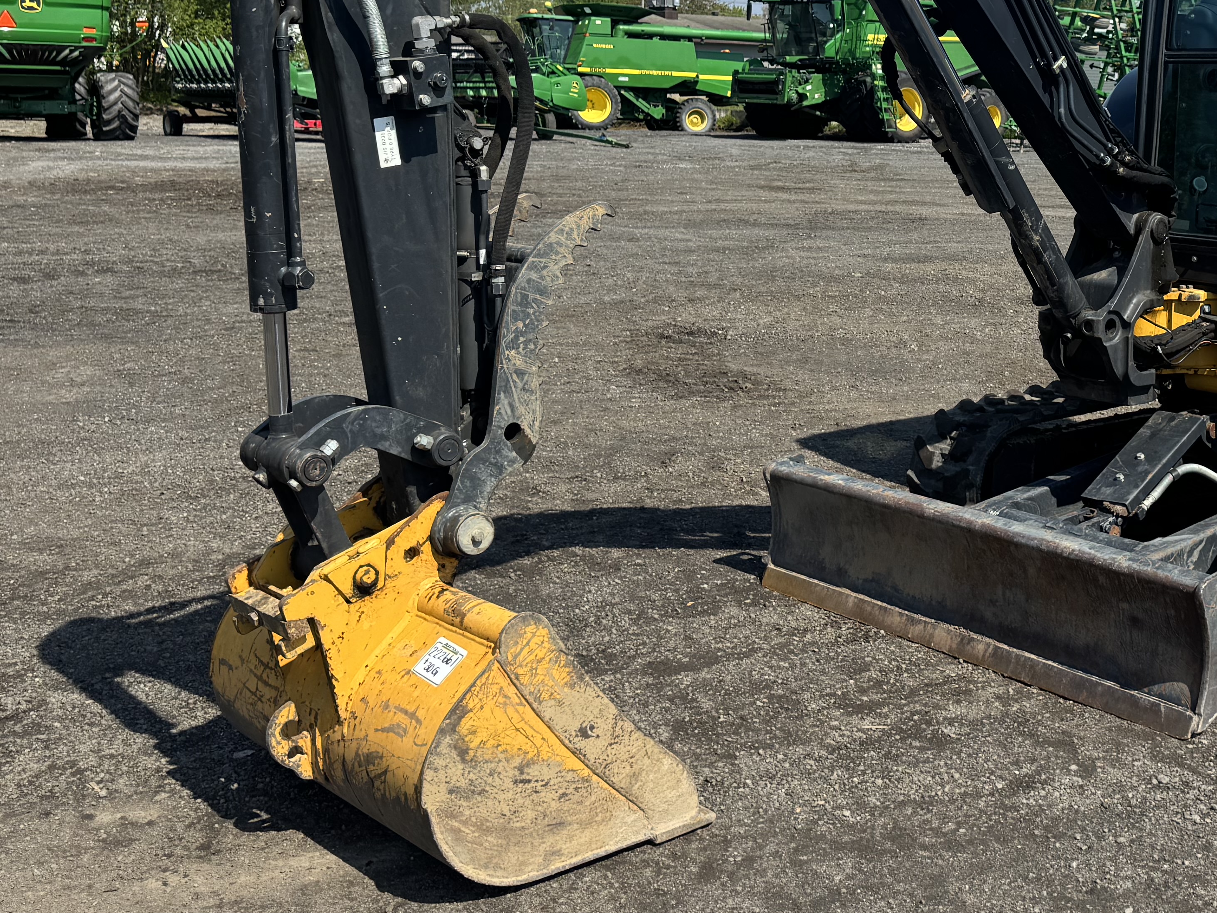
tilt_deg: -5.1
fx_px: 1652
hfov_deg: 39.0
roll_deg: -1.9
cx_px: 964
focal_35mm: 47
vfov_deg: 30.3
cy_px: 224
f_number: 1.78
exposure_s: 1/4310
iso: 80
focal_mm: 6.76
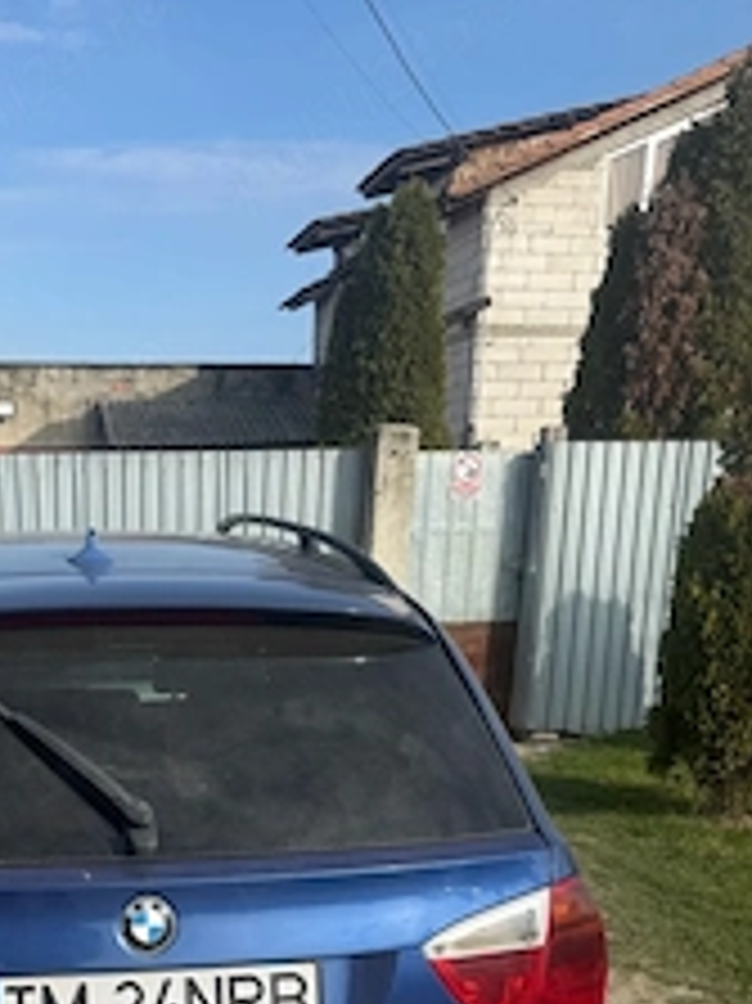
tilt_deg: -14.6
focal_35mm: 43
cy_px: 851
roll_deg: -0.8
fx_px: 1247
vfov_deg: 41.3
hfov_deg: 32.3
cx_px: 113
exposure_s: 1/3425
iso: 80
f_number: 1.78
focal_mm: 6.76
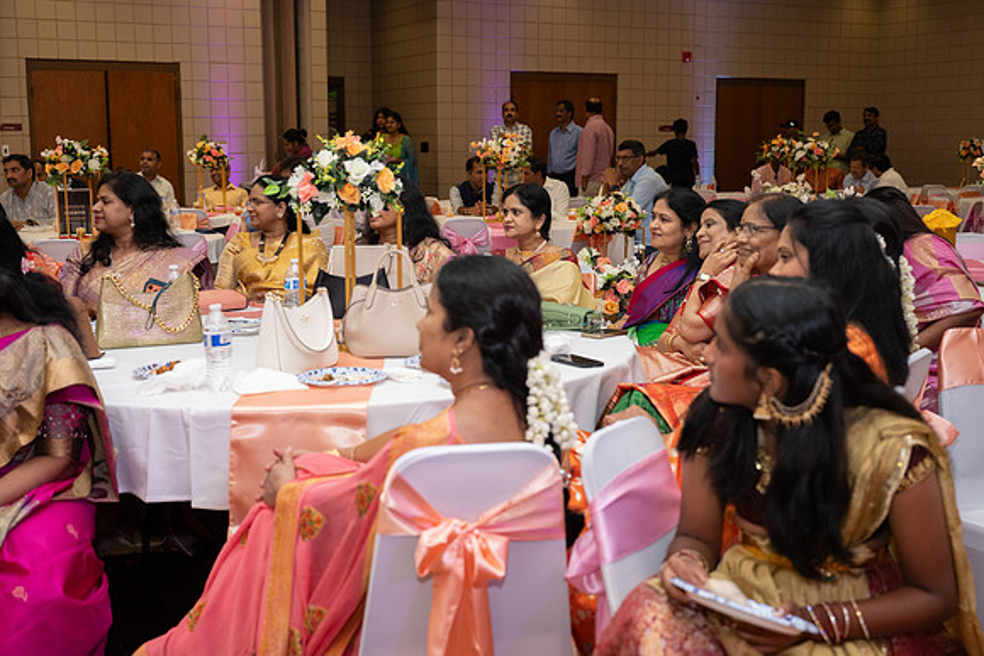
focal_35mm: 43
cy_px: 328
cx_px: 492
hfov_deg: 45.3
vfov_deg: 31.1
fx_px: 1179
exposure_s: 1/160
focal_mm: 43
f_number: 4
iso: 1250
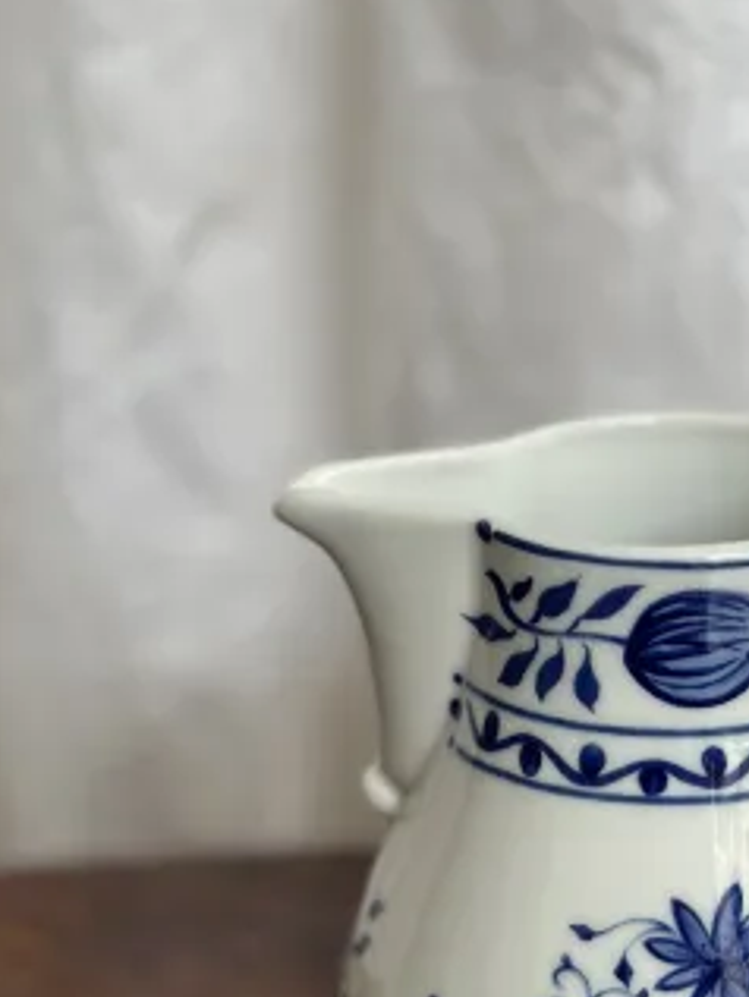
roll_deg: -0.7
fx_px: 3056
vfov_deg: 18.5
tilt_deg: -21.3
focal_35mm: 106
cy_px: 478
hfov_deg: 13.8
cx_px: 694
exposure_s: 1/421
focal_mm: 6.86
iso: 80
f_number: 1.78
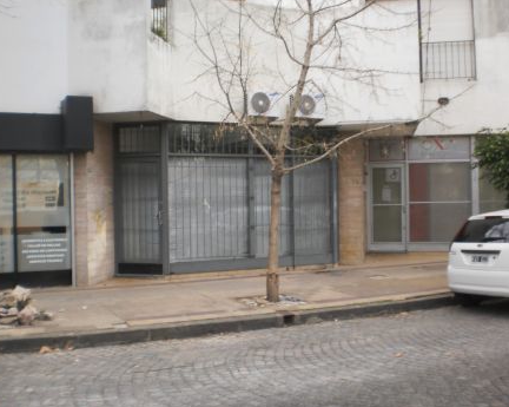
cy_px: 205
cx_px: 240
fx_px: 572
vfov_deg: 39.1
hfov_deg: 47.9
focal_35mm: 38
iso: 200
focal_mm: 6.3
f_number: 3.1
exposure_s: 1/320
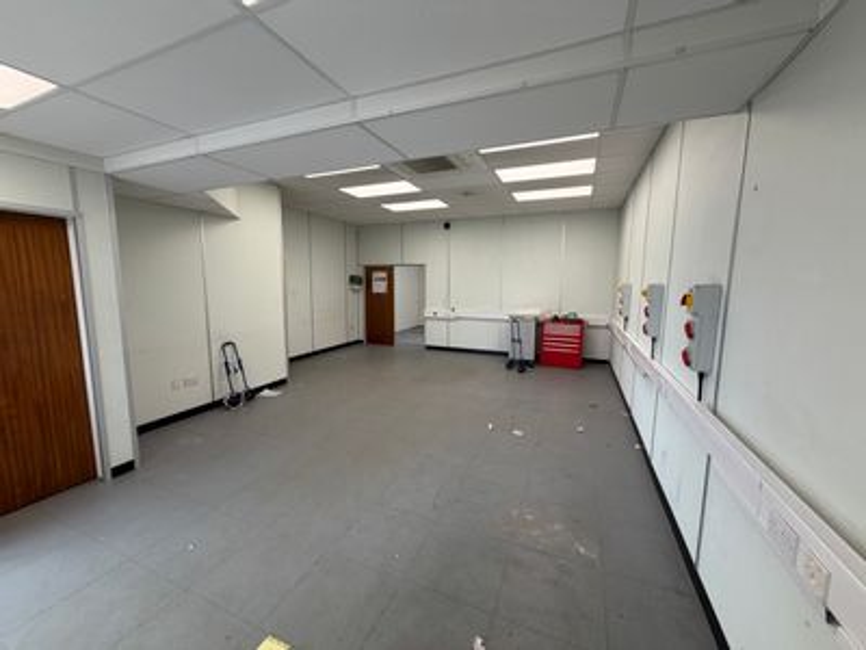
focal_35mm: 14
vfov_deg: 85.7
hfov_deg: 102.1
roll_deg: +0.6
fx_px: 350
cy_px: 325
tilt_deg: -6.6
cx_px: 433
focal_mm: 2.22
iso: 50
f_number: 2.2
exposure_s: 1/100
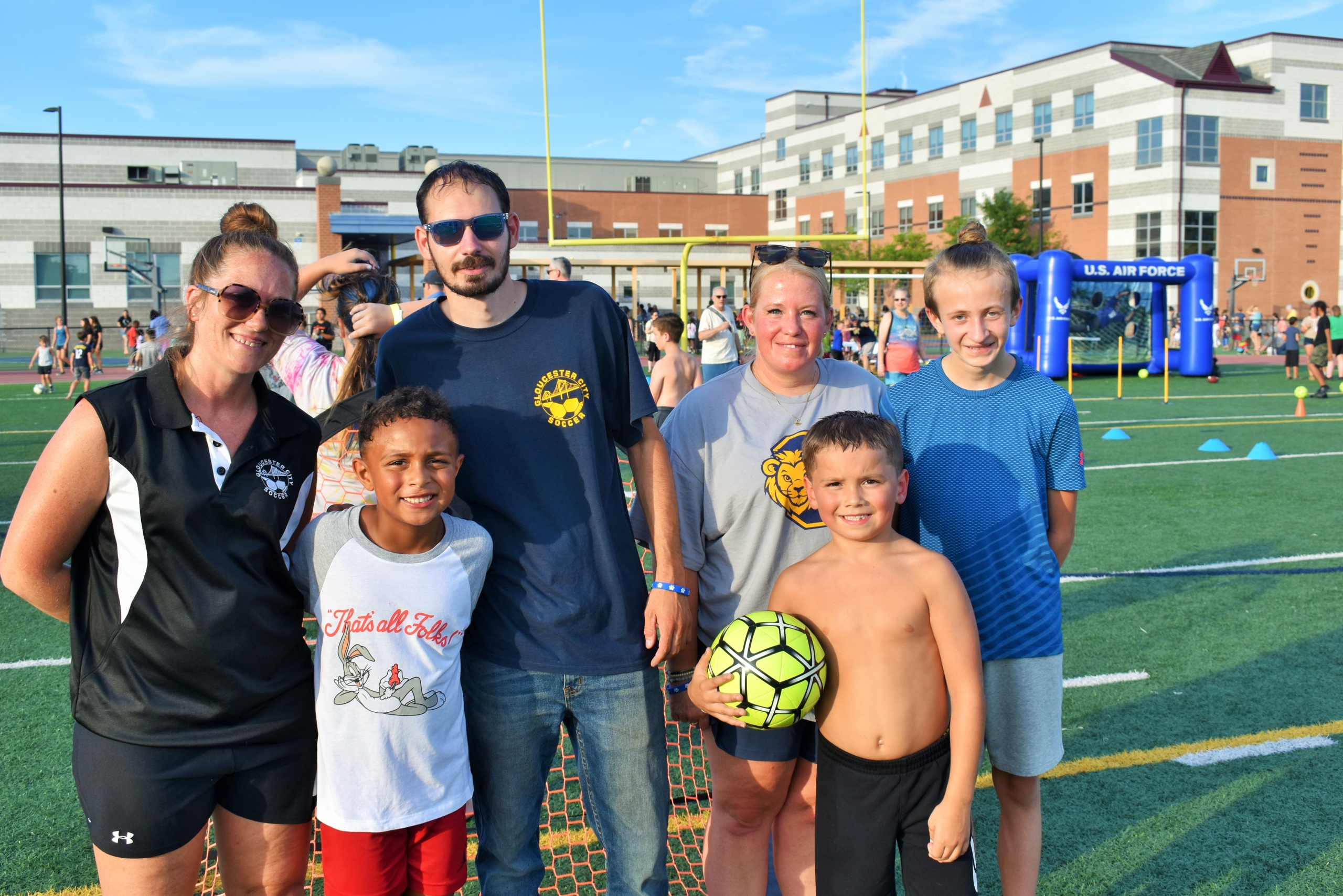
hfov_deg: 49.6
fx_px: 1455
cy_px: 448
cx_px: 672
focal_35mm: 39
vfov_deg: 34.2
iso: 140
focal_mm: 26
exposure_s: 1/250
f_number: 8
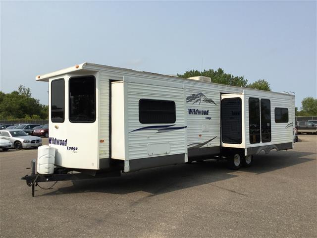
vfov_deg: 45.4
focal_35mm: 31
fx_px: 284
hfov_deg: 58.4
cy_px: 119
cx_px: 158
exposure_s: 1/1631
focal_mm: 3.3
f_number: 2.4
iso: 25
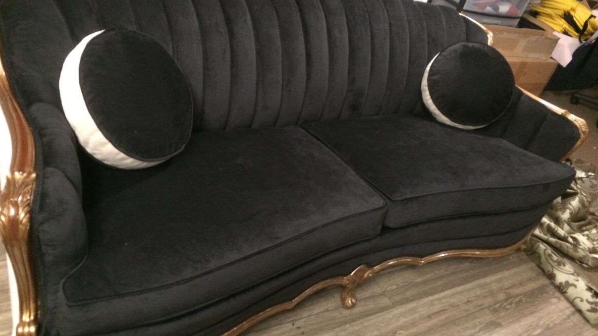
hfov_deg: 61.0
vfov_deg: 36.6
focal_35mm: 32
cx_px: 297
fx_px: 507
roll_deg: -15.9
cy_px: 144
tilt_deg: -31.8
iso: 500
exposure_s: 1/15
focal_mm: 4.15
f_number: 2.2
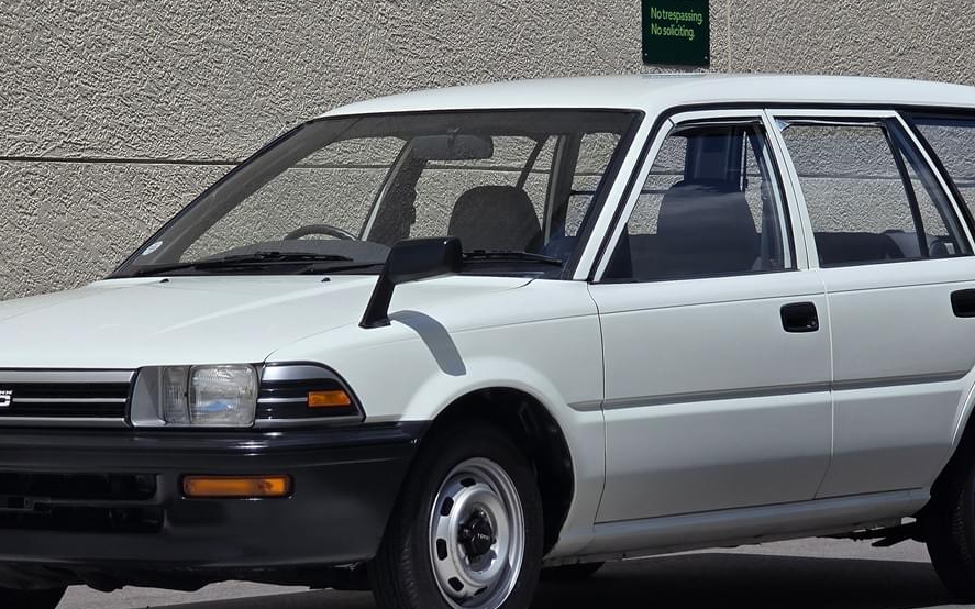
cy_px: 254
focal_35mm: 176
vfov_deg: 7.5
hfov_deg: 11.9
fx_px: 4676
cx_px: 473
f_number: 3.4
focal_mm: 18.6
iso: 64
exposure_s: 1/2593
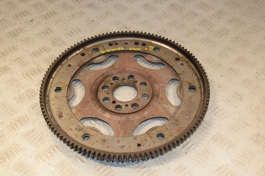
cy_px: 88
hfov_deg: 35.1
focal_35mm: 57
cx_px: 132
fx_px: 419
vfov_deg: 23.8
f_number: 7.1
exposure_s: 1/200
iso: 800
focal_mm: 38
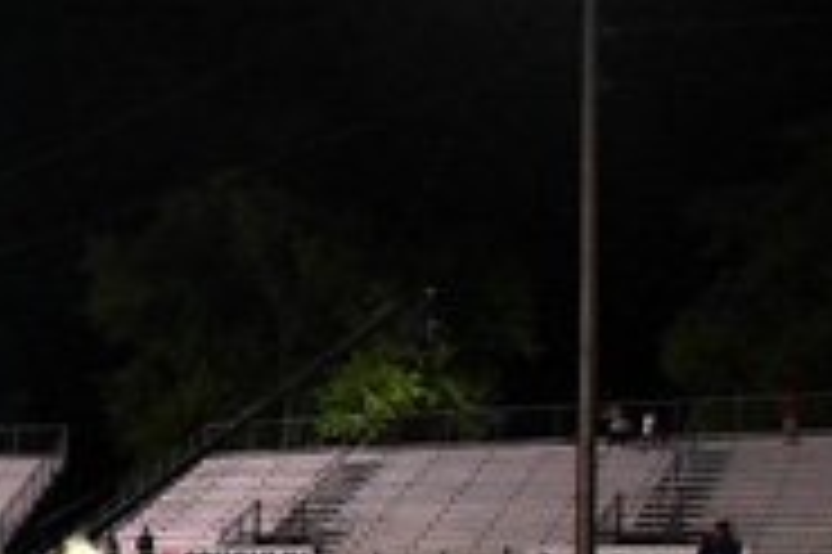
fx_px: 1501
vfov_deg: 19.6
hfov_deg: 27.6
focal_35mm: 65
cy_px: 669
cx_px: -144
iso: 10000
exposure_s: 1/640
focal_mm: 16
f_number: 4
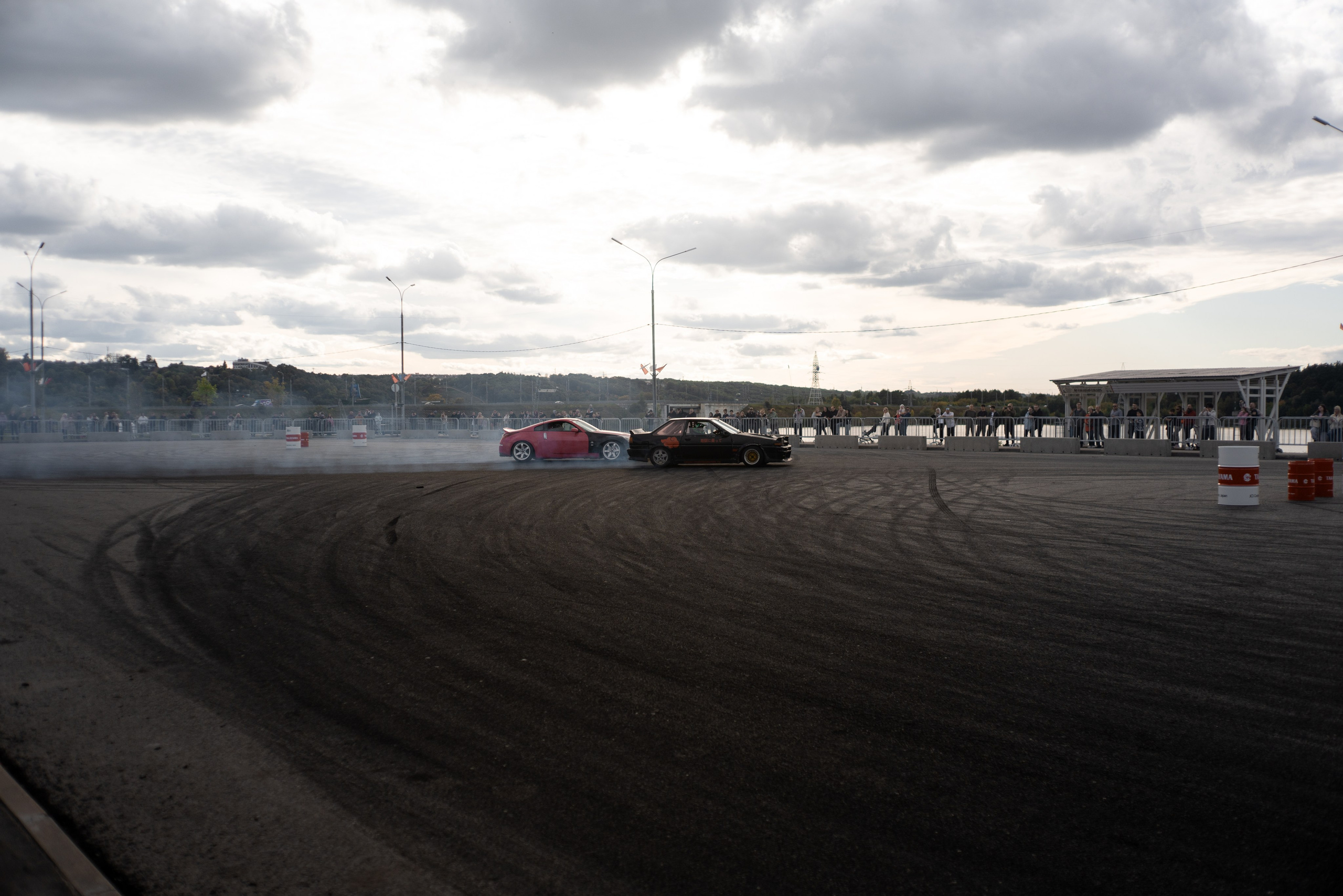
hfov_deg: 54.4
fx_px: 1306
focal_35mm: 35
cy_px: 448
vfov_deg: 37.9
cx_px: 672
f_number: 2.2
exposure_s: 1/3200
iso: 100
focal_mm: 35
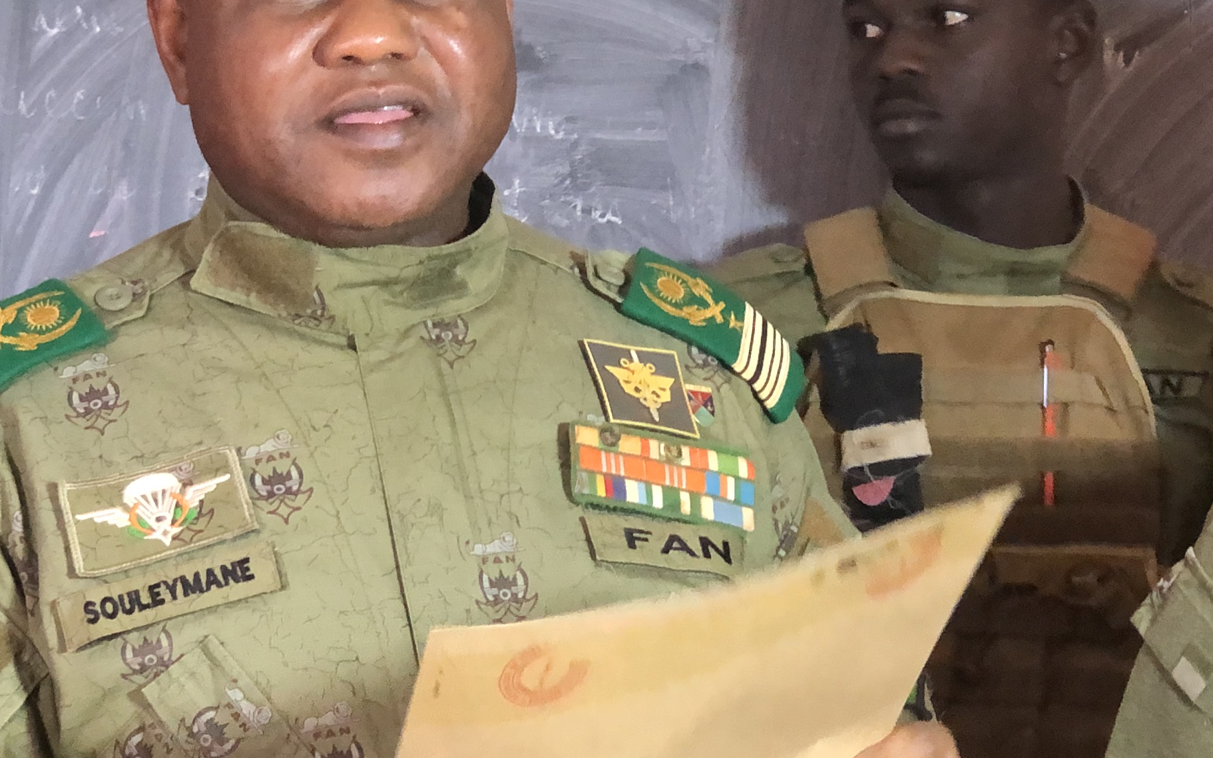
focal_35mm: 122
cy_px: 427
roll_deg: +0.4
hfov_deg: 17.1
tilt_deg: -0.2
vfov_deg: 10.7
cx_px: 695
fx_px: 4033
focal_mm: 6
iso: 125
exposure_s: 1/25
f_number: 2.4
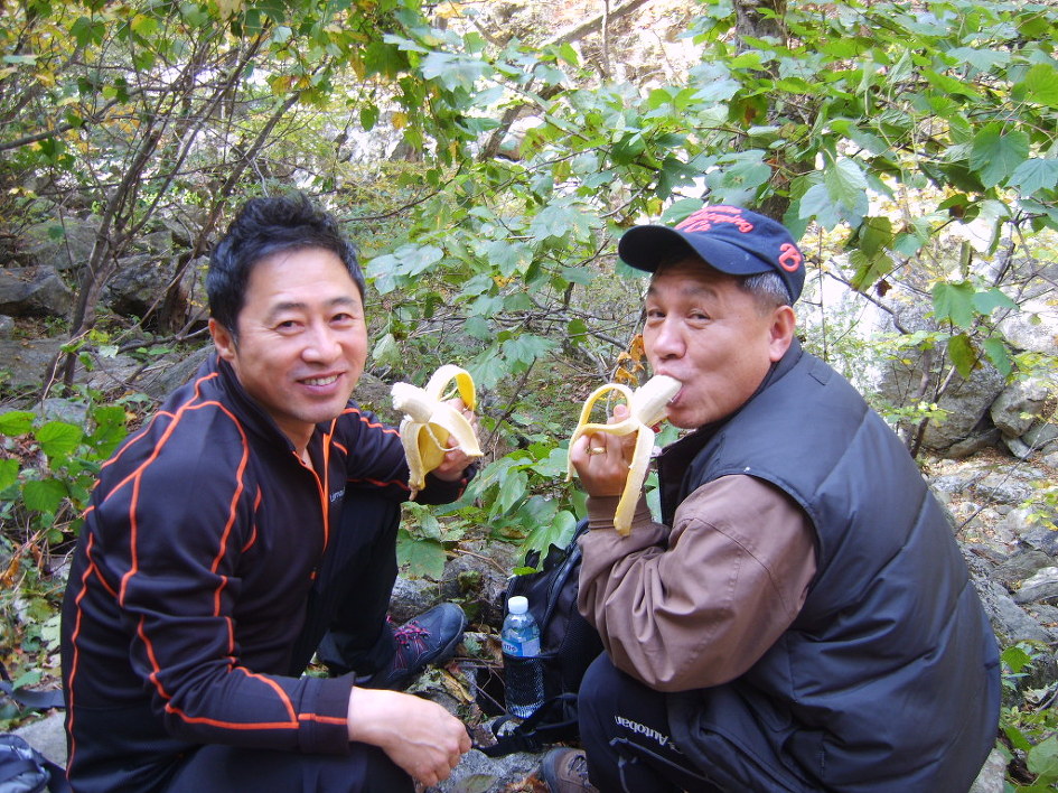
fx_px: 1069
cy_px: 396
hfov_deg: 52.6
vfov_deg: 40.7
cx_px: 529
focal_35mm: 35
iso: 50
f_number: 2.8
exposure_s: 1/30
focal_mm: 7.4
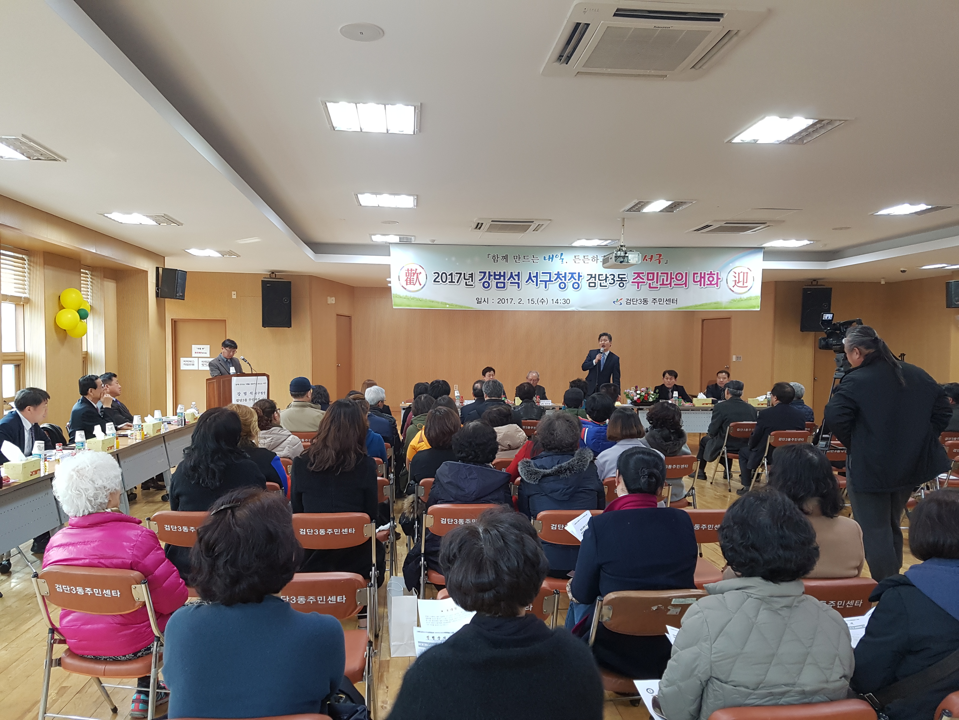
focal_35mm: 26
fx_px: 720
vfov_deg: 53.1
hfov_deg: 67.3
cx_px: 480
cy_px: 360
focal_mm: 4.2
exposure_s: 1/60
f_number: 1.7
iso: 125
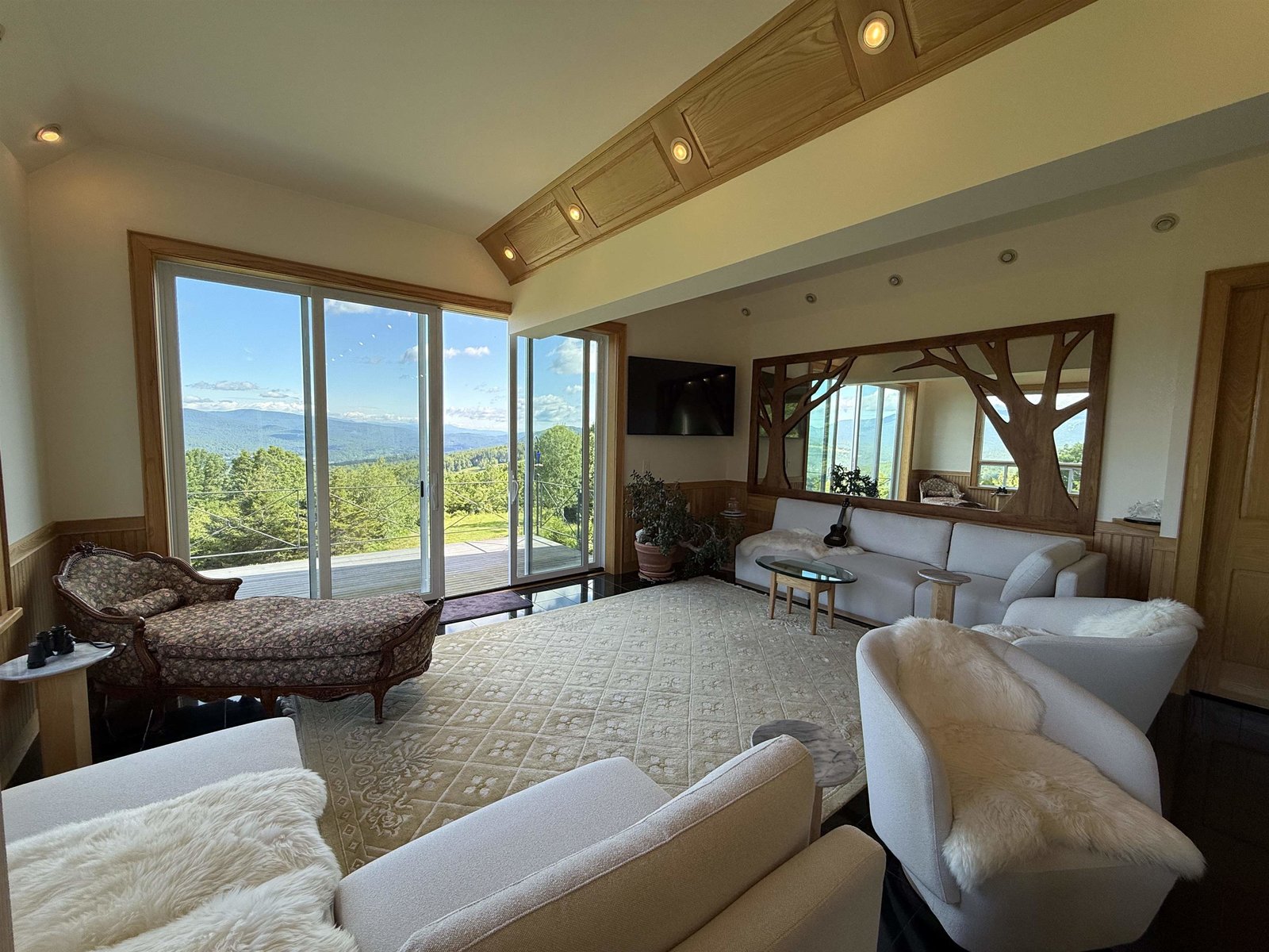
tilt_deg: -4.6
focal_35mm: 14
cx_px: 634
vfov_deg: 85.7
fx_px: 513
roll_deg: -1.1
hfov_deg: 102.1
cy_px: 476
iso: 64
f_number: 2.2
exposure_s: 1/277
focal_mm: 2.22
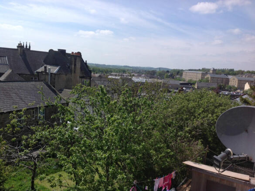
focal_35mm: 35
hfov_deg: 52.7
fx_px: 257
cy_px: 96
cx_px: 128
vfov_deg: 40.6
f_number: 2.4
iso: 50
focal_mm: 4.28
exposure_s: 1/2326
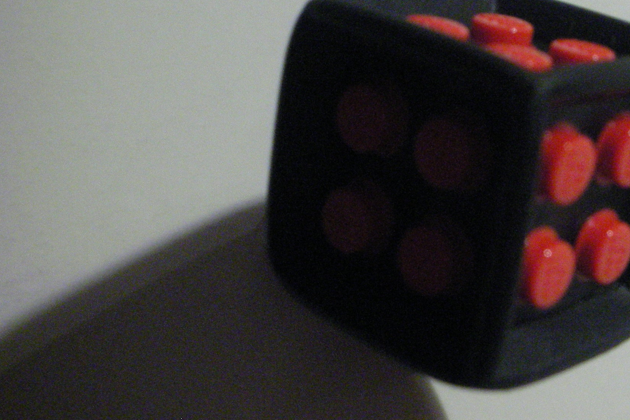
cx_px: 519
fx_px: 1085
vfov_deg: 21.8
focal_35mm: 62
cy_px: 136
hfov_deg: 31.4
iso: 400
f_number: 3
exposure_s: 1/88.6
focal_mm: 5.8
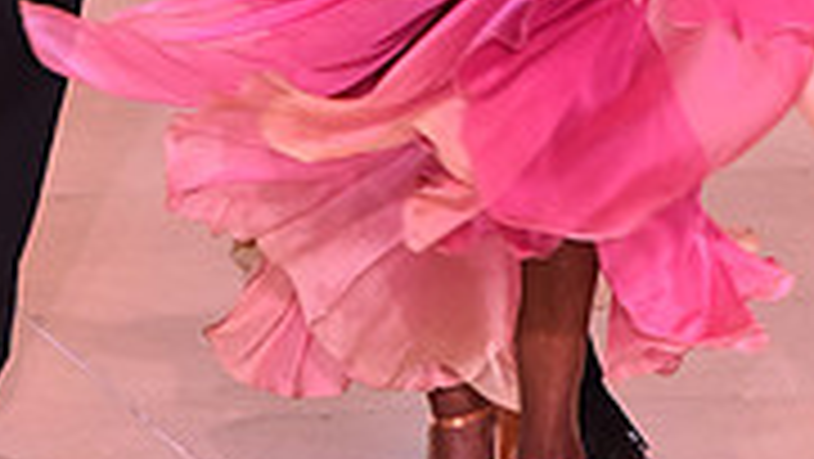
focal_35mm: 369
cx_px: 169
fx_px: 7968
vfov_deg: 3.3
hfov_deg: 5.8
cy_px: -441
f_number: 6.3
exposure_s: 1/320
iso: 2500
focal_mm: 110
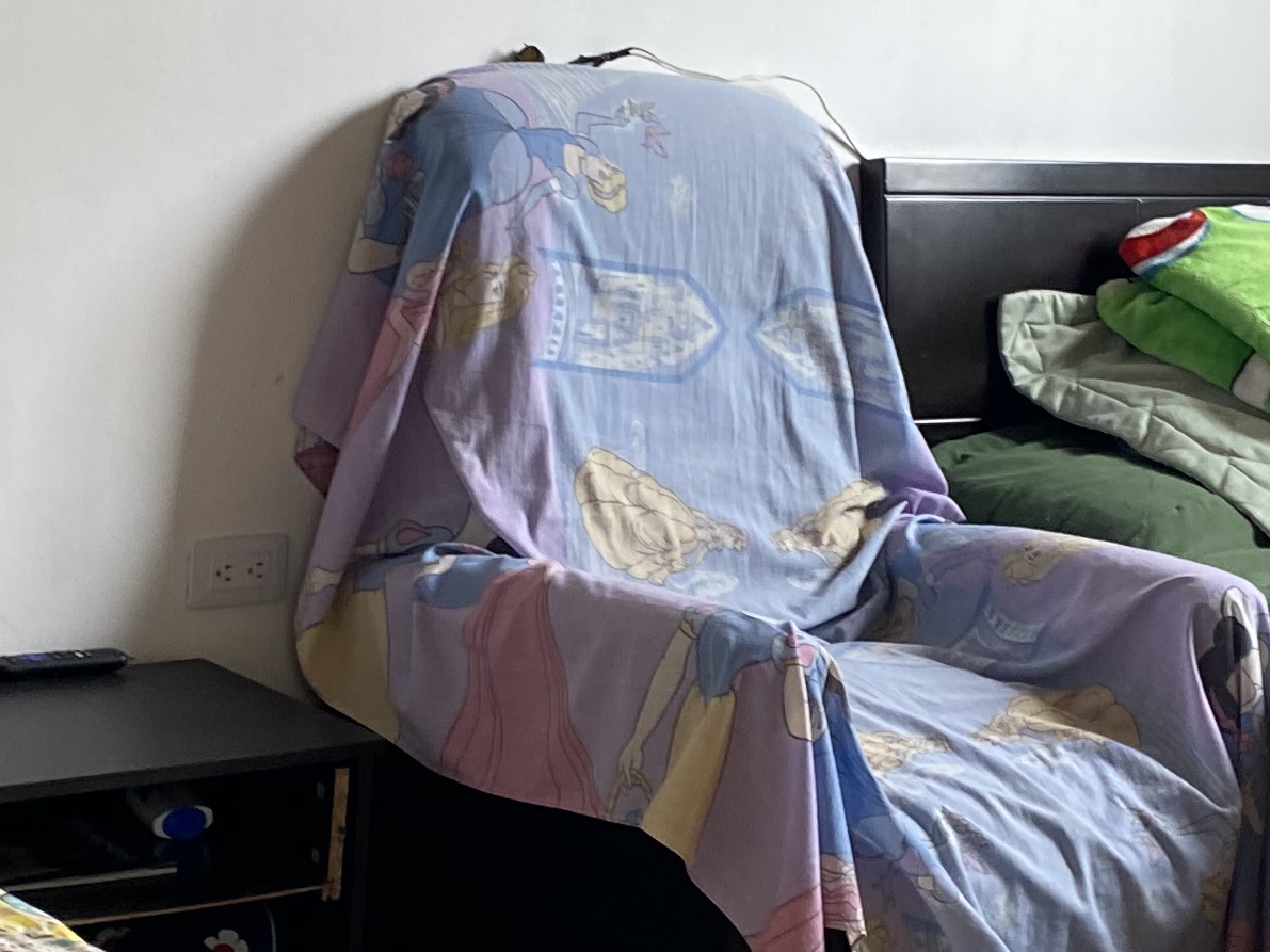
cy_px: 509
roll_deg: -3.5
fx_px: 3228
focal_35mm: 88
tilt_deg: -9.0
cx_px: 663
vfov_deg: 16.8
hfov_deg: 22.3
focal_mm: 4.25
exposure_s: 1/121
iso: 100
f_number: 1.8
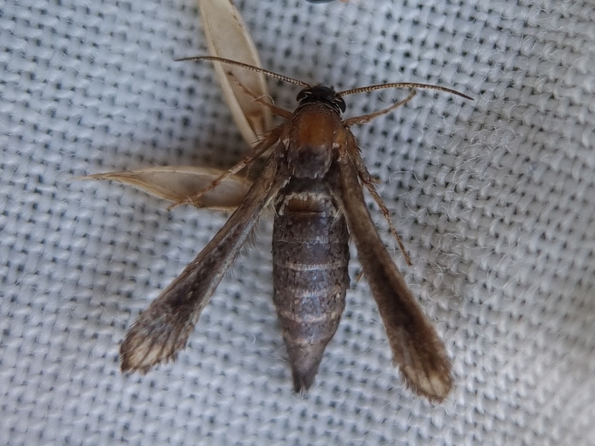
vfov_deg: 53.1
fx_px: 447
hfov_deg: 67.3
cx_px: 298
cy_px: 223
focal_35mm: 26
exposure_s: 1/115
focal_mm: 5.4
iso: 50
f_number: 1.8
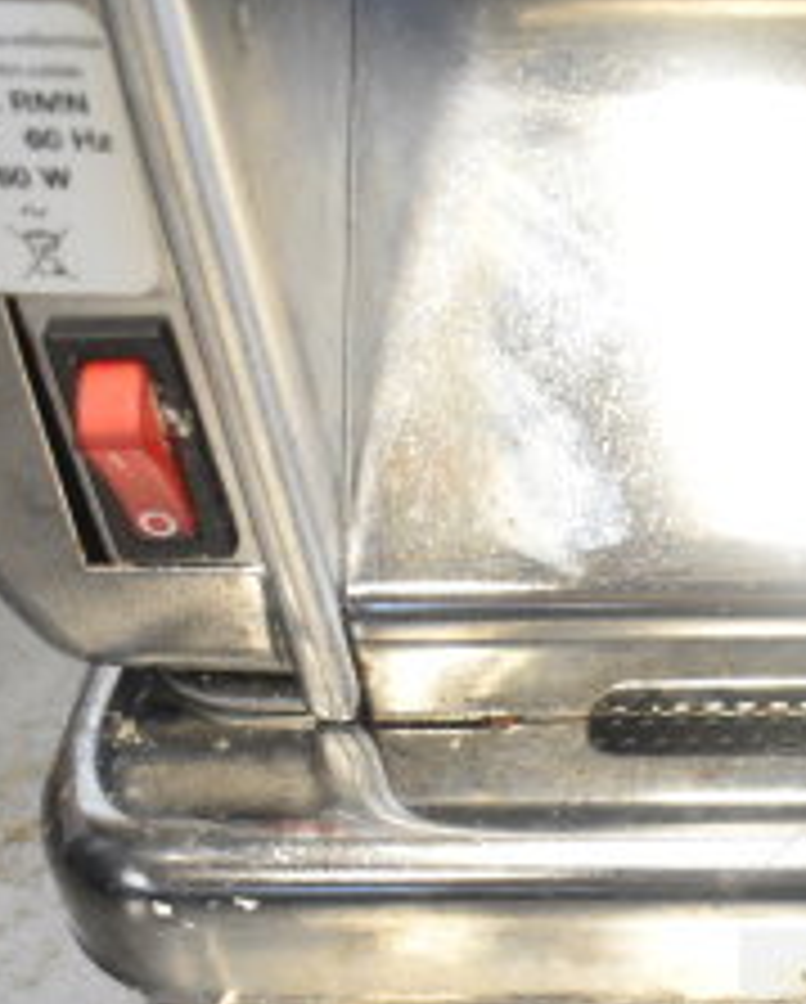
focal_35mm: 100
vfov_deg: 19.0
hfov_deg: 14.3
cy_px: 786
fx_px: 2976
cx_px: 1243
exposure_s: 1/40
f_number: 4
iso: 2000
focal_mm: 26
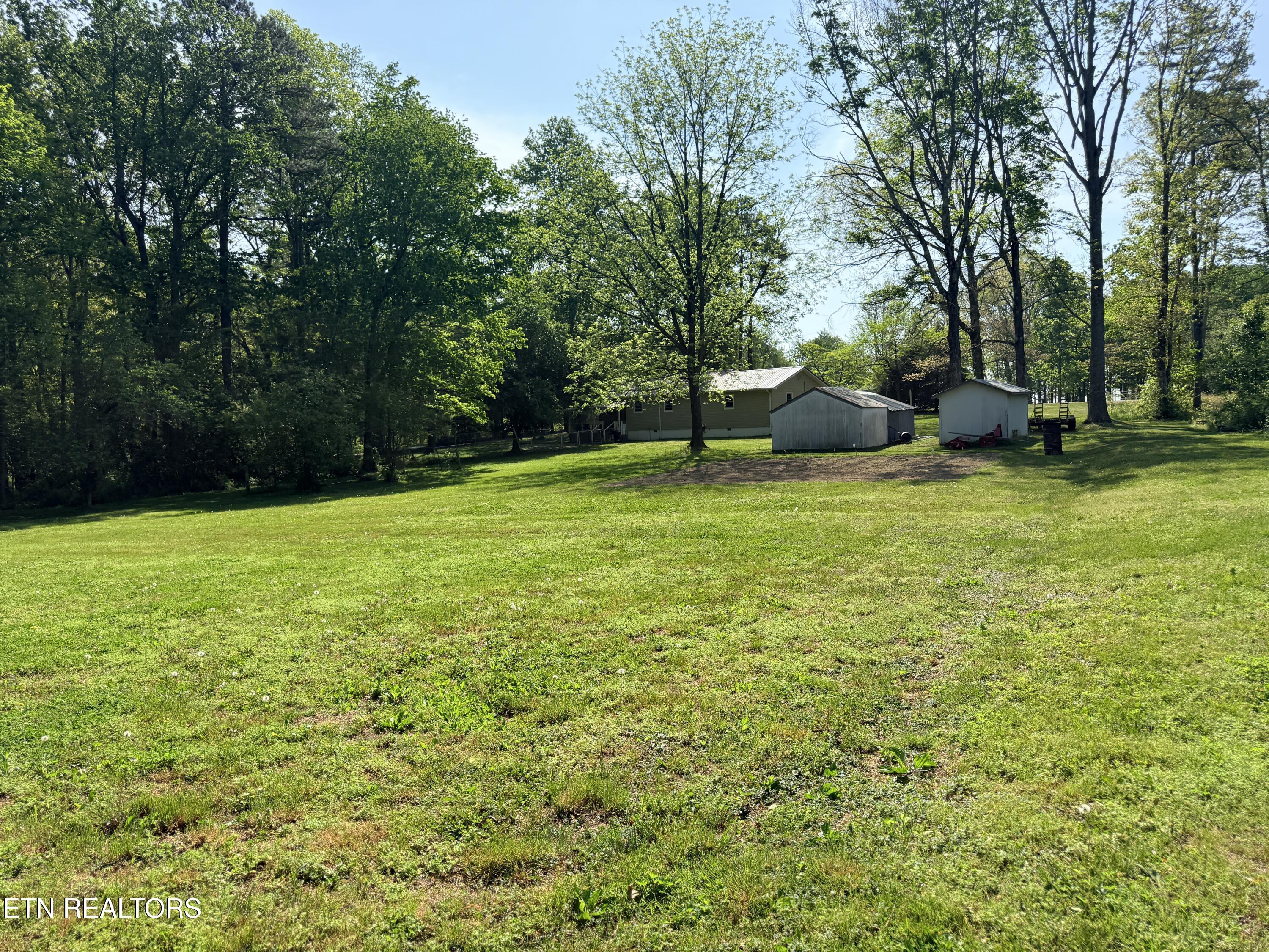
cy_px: 476
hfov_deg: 71.6
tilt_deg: -3.5
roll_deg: -0.5
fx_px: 880
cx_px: 634
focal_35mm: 24
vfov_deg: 56.8
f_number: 1.78
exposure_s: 1/5319
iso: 125
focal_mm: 6.76
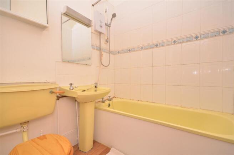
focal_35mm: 15
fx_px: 97
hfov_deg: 100.5
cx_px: 117
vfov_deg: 77.0
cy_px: 78
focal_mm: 10
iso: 640
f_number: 9
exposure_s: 1/6
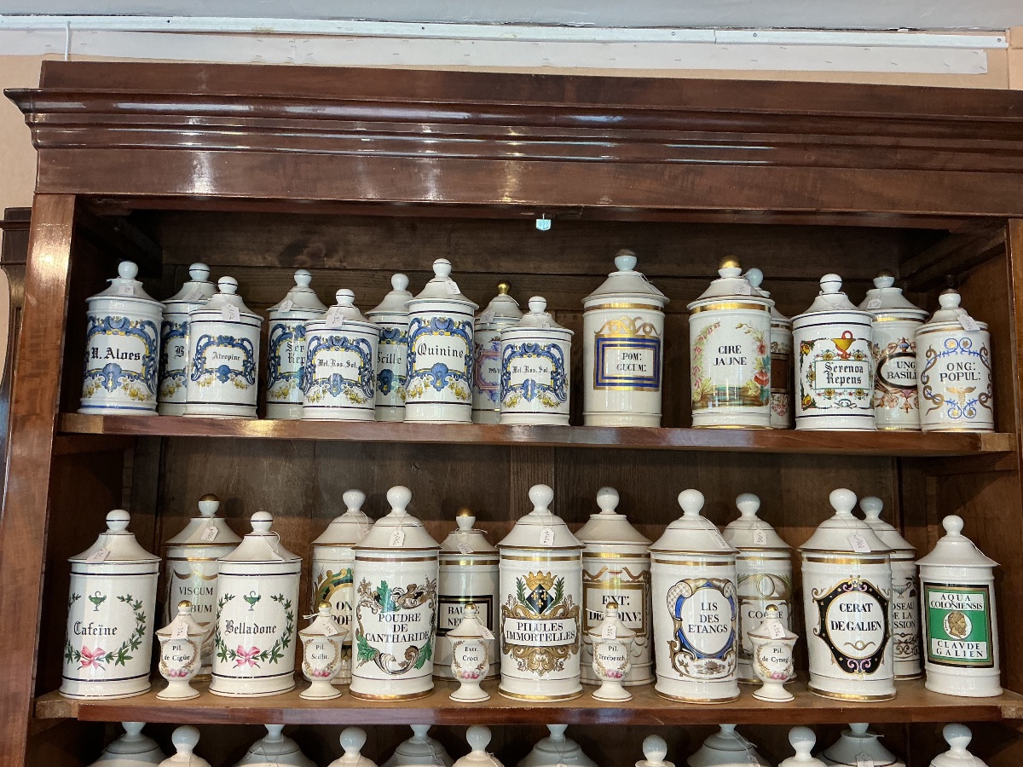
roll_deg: +0.0
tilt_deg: +7.9
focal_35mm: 29
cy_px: 384
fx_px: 857
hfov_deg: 61.7
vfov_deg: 48.2
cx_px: 512
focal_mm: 3
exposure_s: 1/50
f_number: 1.8
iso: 125
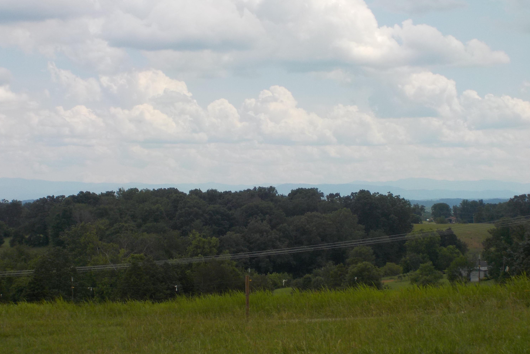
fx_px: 1384
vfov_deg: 14.6
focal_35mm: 94
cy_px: 183
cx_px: 264
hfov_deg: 21.7
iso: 125
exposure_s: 1/640
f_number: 5.9
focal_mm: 12.3
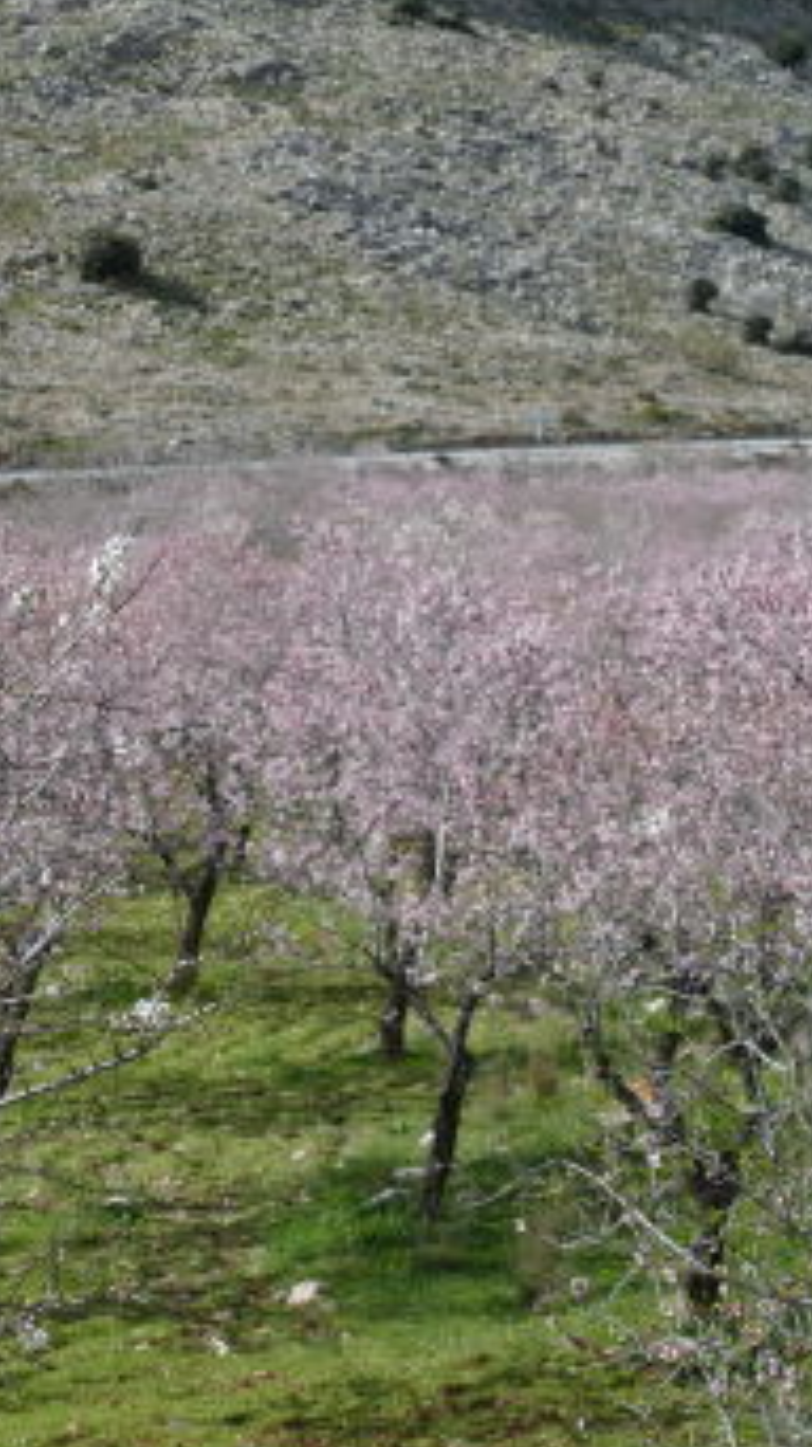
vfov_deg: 21.6
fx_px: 3757
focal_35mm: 98
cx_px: 710
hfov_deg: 12.3
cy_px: 400
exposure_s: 1/1600
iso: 125
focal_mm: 14.76
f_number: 4
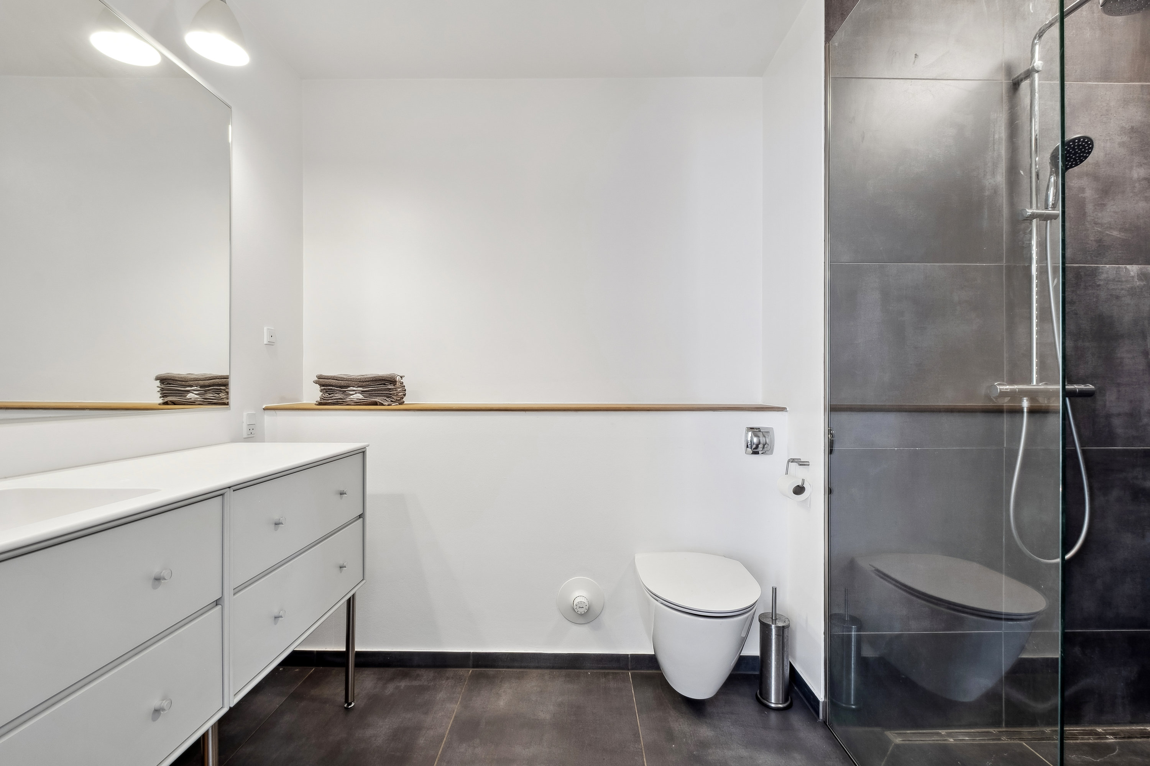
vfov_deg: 77.3
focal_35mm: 15
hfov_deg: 100.4
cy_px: 383
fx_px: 479
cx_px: 575
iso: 160
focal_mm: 10
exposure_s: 1/1.43
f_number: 10
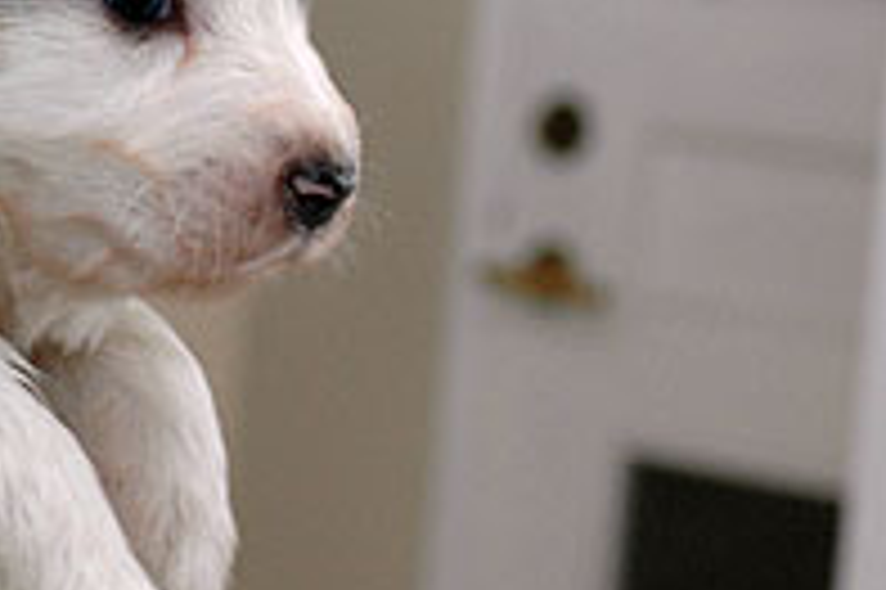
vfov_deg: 7.5
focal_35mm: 183
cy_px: 390
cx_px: -382
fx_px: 4500
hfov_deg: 10.9
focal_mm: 40
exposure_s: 1/60
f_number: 5
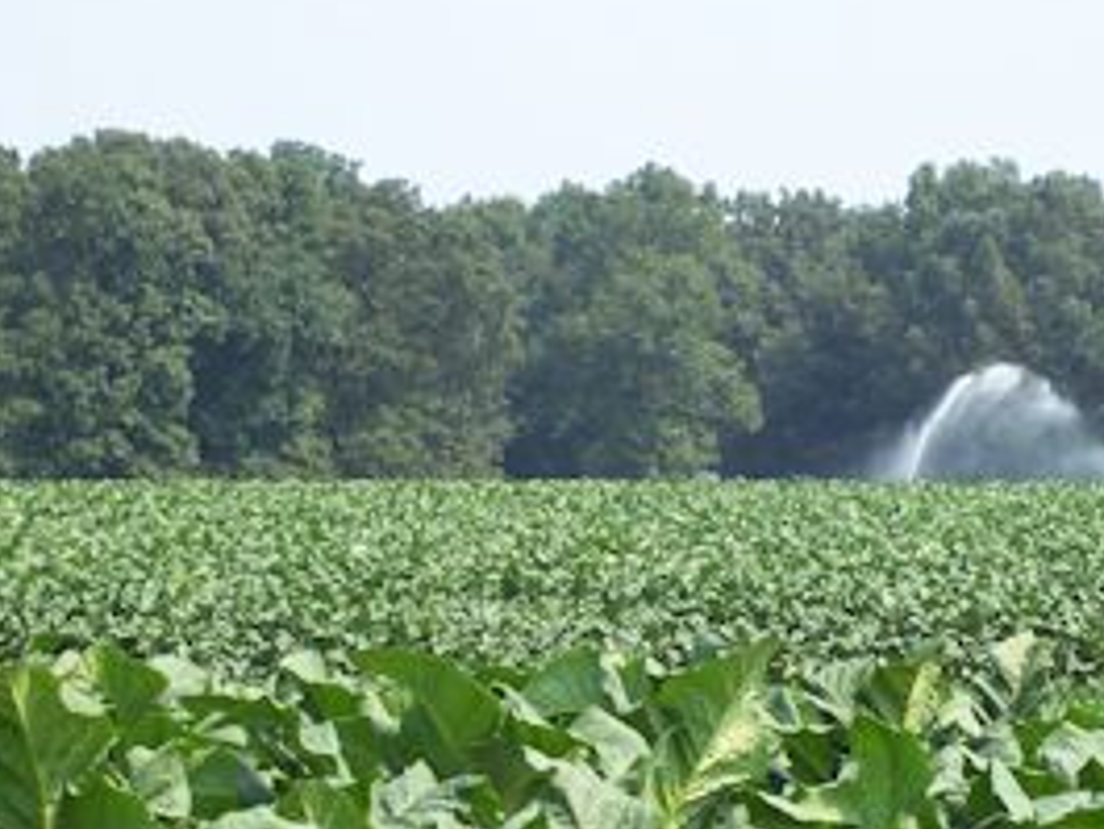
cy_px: 542
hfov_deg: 11.4
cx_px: 842
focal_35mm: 173
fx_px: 5520
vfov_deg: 8.6
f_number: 4.6
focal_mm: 16.8
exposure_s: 1/350
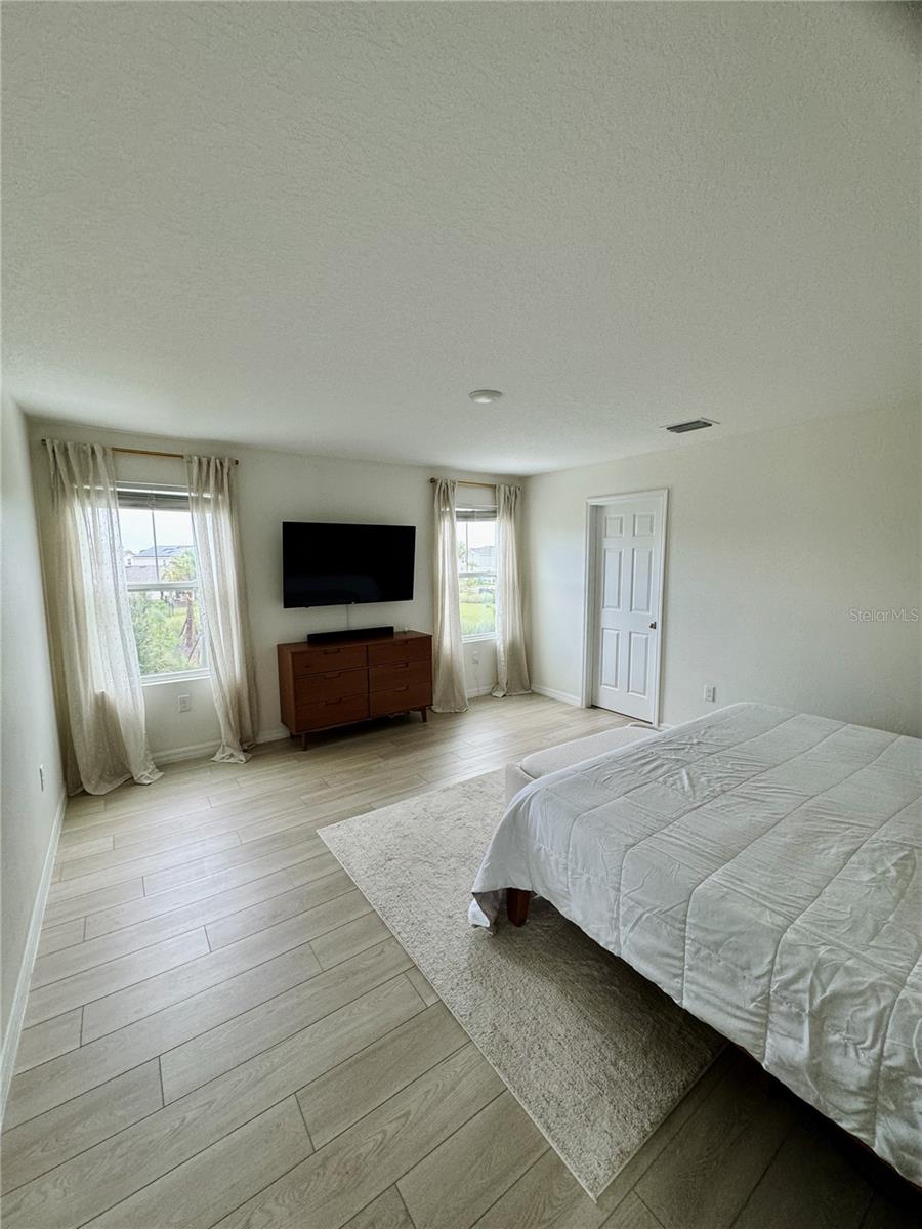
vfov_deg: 102.1
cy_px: 614
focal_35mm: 14
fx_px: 497
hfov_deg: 85.7
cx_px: 461
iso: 200
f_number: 2.2
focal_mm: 2.22
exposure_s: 1/99
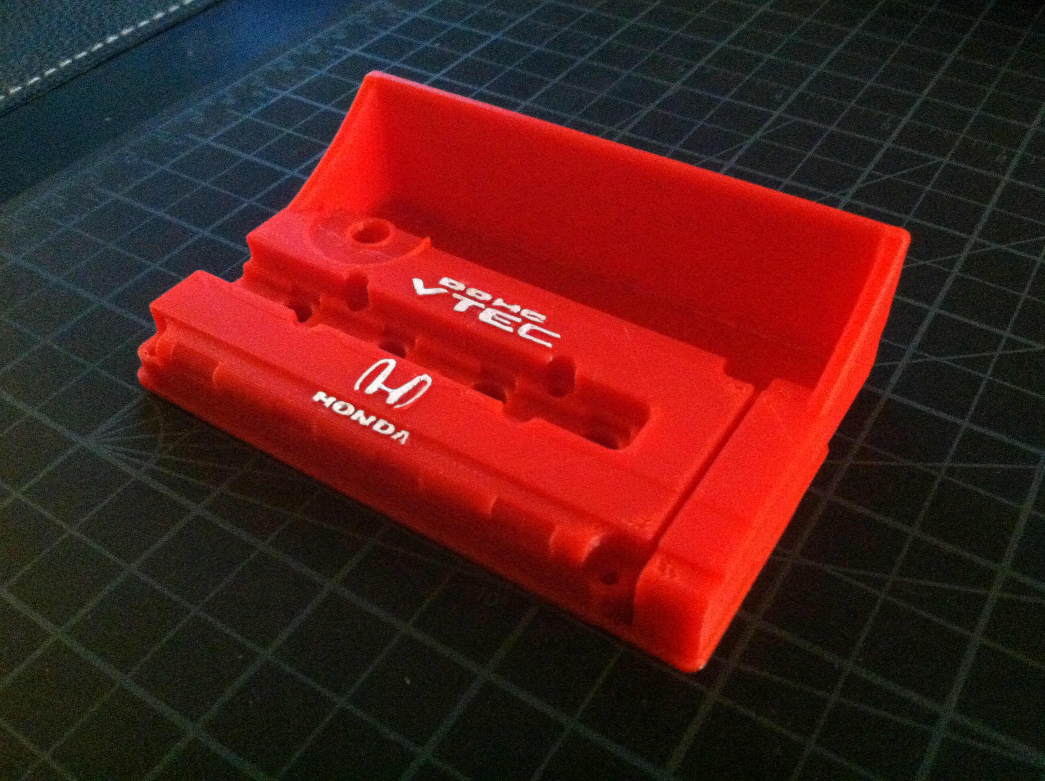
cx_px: 522
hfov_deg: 52.7
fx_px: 1055
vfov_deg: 40.6
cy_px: 390
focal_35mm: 35
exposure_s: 1/15
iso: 1000
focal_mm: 3.85
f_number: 2.8
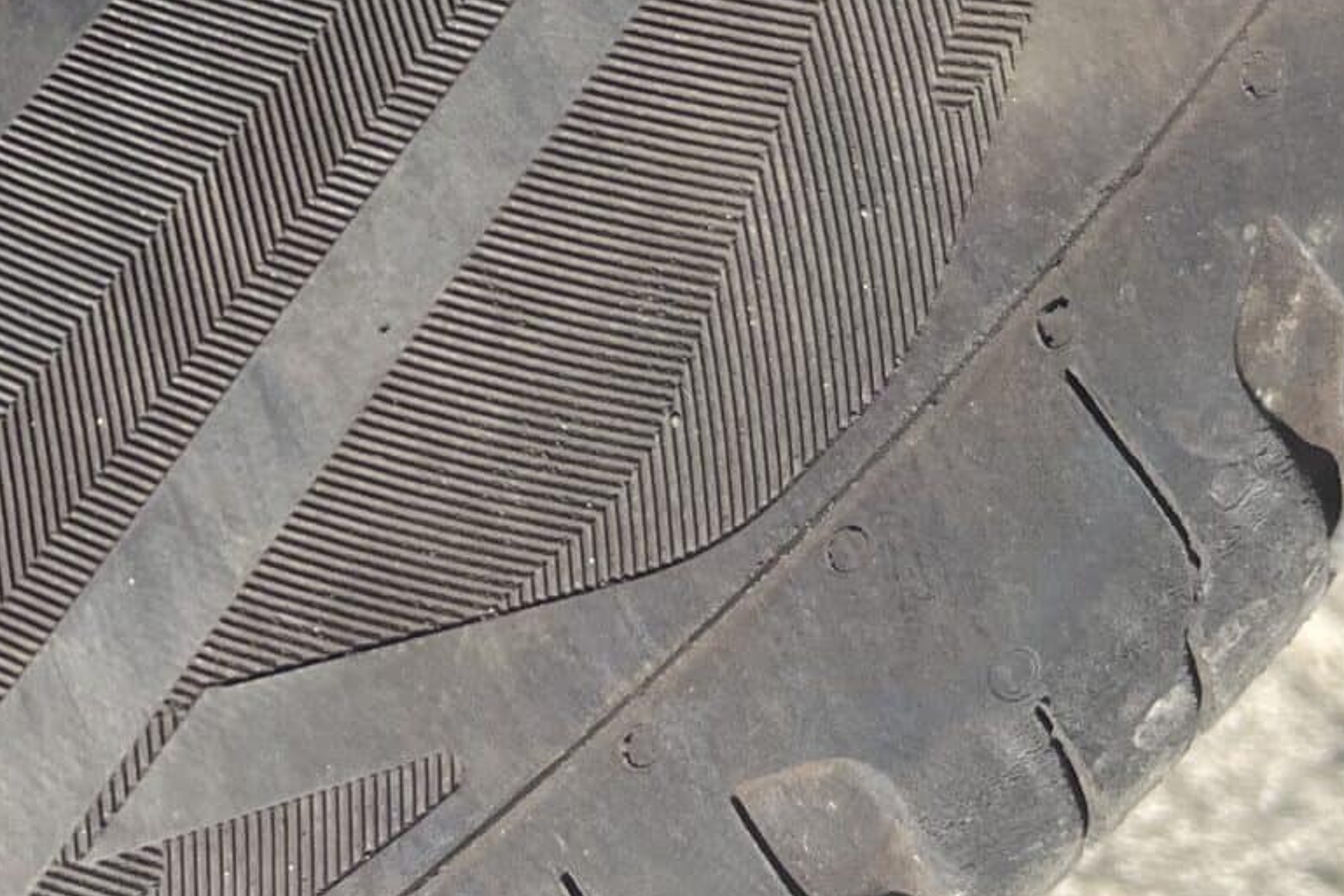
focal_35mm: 90
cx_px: -145
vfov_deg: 14.2
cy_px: -466
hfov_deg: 21.4
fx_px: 3360
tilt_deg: -72.1
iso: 50
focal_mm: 5.1
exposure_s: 1/1151
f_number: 1.6
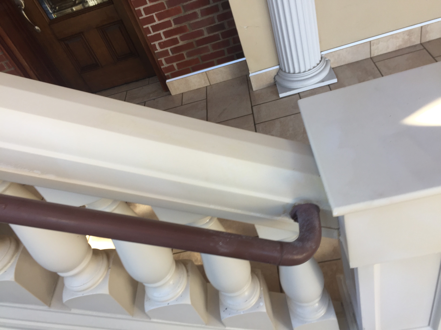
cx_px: 220
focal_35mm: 29
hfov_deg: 61.7
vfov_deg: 48.2
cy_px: 165
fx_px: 369
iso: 32
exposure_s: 1/120
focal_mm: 4.15
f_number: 2.2
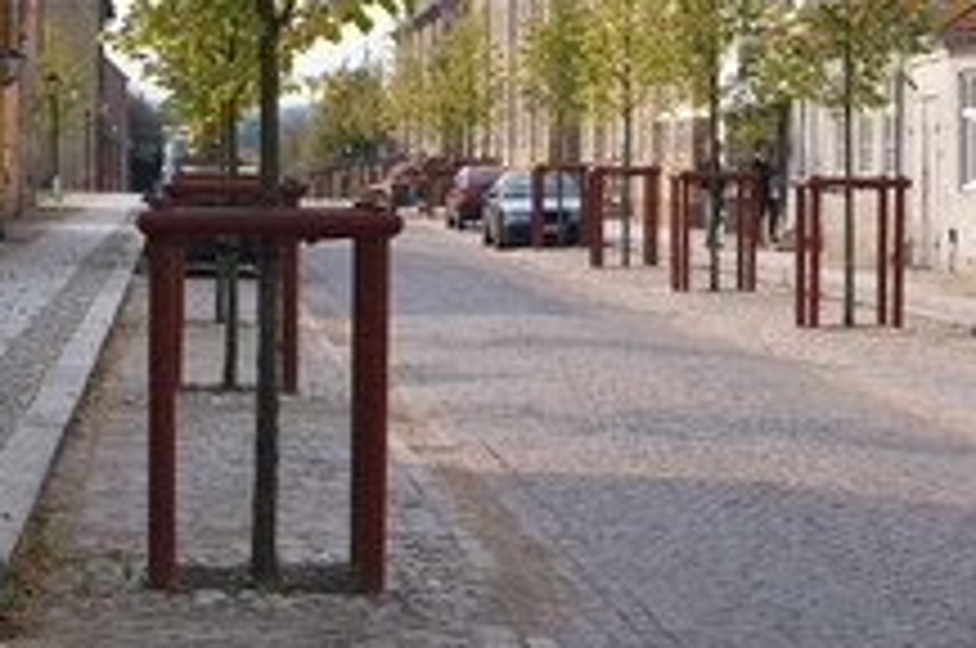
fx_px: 3790
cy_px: 133
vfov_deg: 9.7
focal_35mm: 140
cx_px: 596
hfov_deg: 14.7
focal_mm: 50
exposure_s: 1/100
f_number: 10
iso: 100
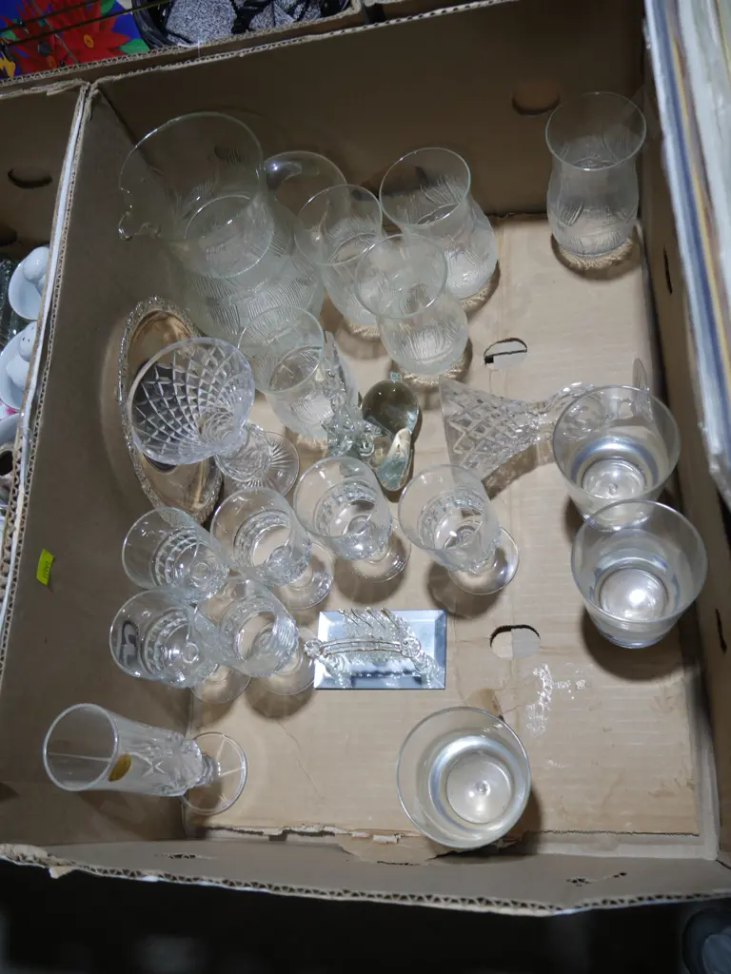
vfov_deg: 56.8
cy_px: 487
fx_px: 901
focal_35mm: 32
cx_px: 366
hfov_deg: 44.2
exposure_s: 1/100
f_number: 3.6
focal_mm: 16
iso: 200
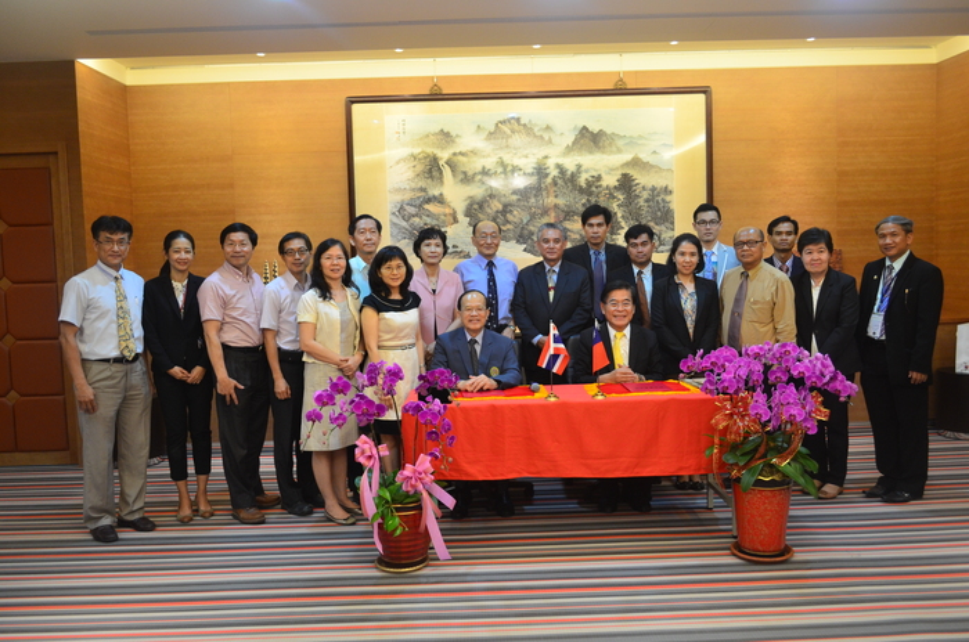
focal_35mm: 30
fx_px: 806
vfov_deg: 43.4
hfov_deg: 62.0
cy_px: 321
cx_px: 484
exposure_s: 1/25
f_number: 3.8
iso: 800
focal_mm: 20
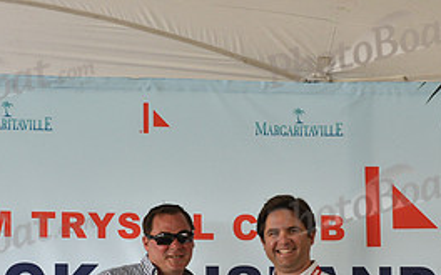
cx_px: 182
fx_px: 1887
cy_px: 309
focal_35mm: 157
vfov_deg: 8.3
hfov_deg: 13.3
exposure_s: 1/160
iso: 800
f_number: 5
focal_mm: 70
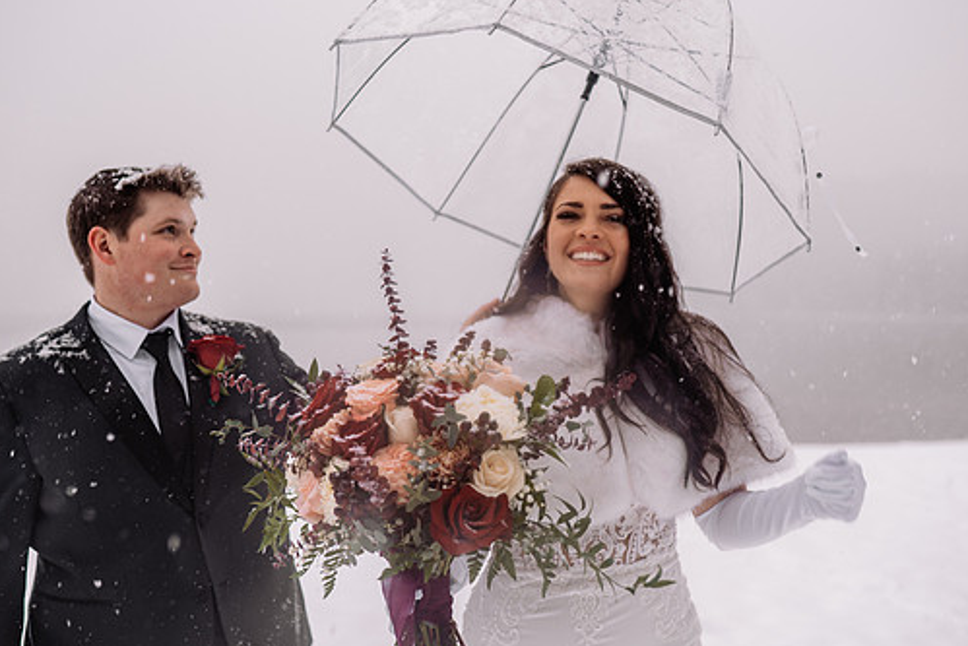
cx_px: 479
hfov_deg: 46.4
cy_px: 321
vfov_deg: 31.9
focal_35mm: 42
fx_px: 1130
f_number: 2.5
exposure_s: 1/200
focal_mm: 35
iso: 100
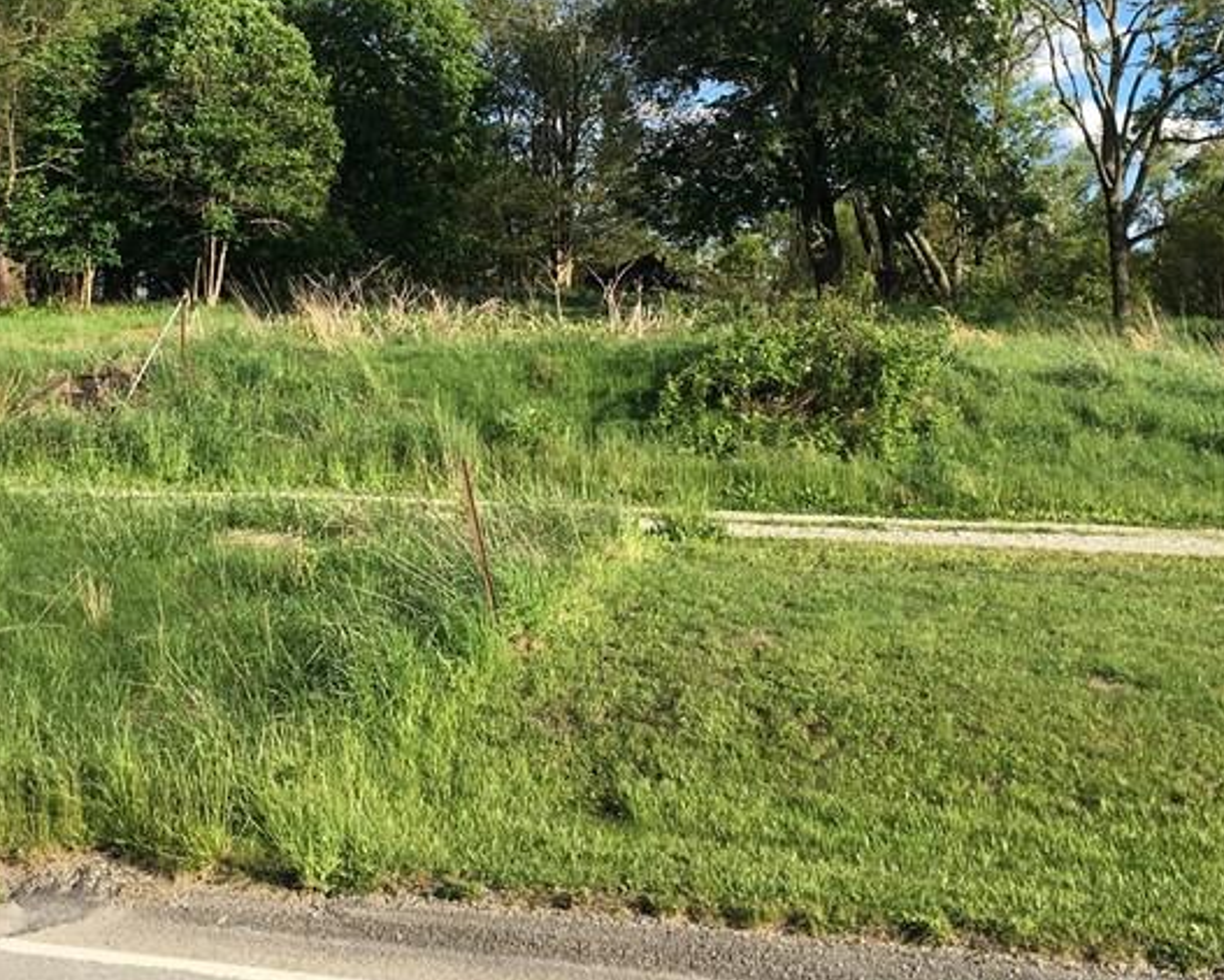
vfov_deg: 27.1
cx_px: 492
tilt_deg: +6.6
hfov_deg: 34.0
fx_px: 1993
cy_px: 202
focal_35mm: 55
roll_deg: -0.9
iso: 25
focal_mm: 4.15
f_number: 2.2
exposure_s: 1/785
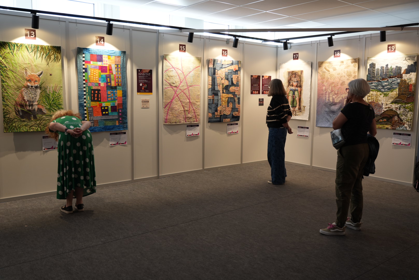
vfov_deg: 40.0
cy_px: 140
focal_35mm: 33
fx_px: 384
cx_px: 210
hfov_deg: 57.2
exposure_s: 1/60
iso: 320
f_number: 4
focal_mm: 33
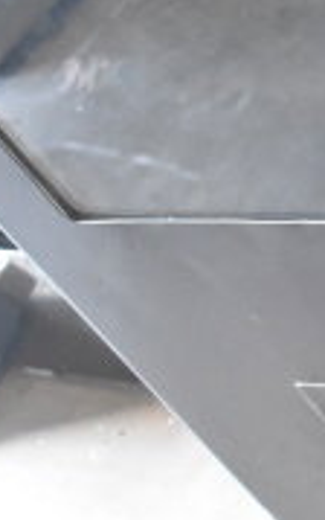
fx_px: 1770
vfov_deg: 16.6
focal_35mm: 125
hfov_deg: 9.3
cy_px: 423
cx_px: 798
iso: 6400
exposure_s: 1/80
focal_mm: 24
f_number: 4.5
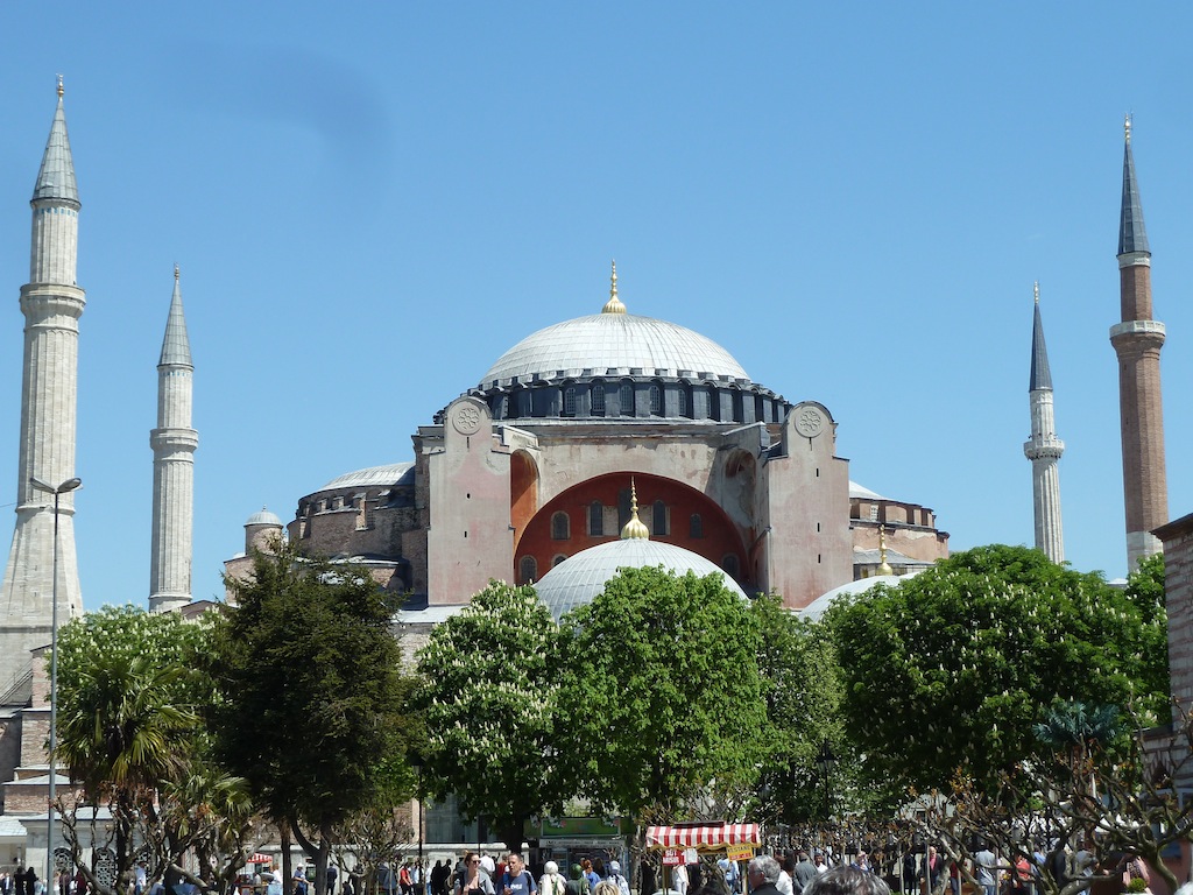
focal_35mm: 67
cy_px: 448
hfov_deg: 29.0
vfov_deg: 21.9
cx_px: 596
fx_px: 2309
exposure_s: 1/400
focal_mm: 11
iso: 80
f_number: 4.5
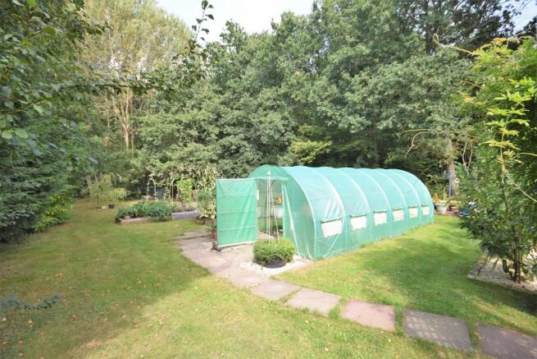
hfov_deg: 92.4
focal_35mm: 17
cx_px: 268
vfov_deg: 69.7
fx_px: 257
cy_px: 180
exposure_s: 1/200
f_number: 7.1
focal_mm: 11.5
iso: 400
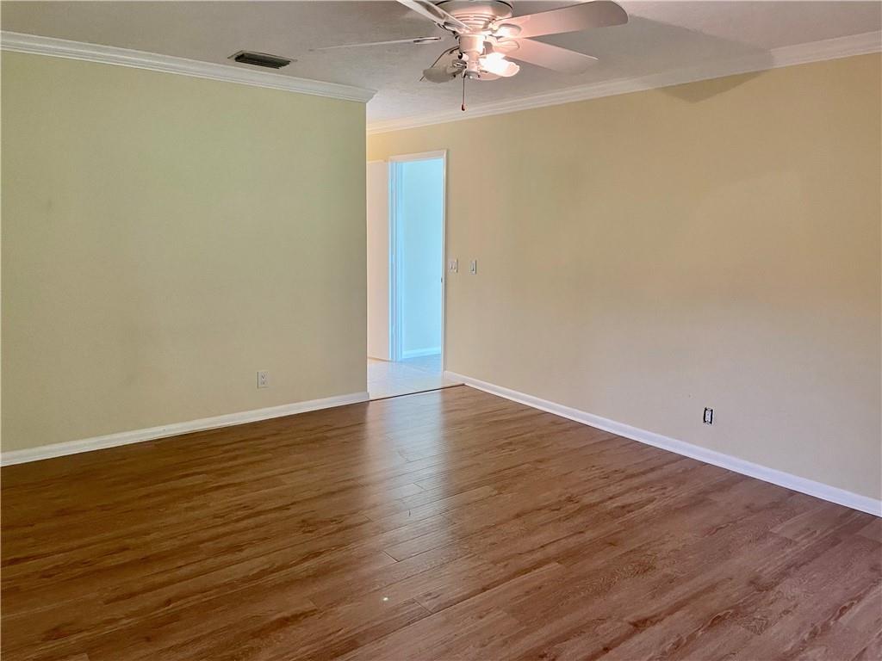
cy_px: 330
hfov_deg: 67.3
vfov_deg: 53.1
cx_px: 441
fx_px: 662
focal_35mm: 26
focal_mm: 5.1
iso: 320
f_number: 1.6
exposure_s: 1/60
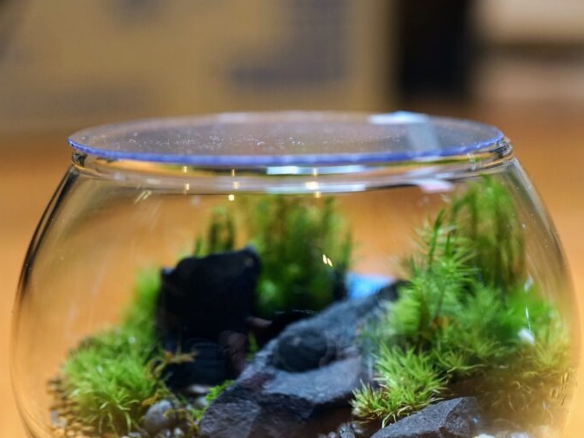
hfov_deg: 26.7
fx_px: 1232
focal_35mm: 73
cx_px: 292
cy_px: 288
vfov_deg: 20.1
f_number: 4
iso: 1250
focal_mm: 50
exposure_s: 1/60
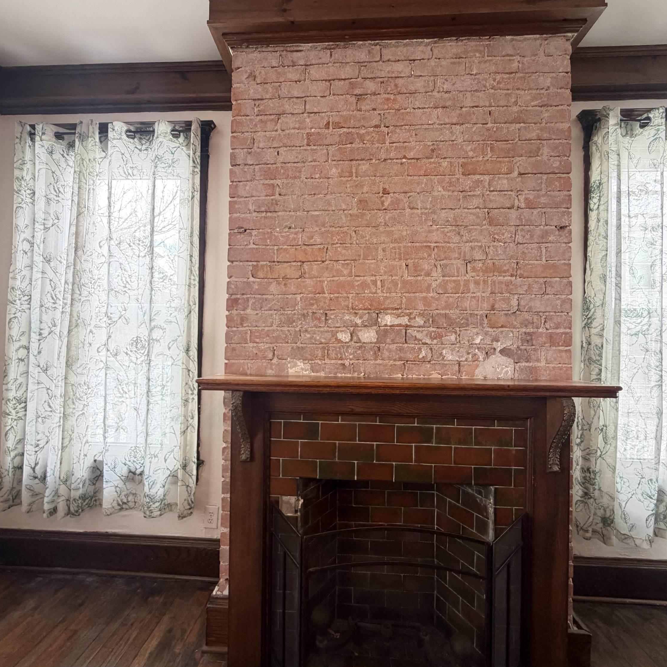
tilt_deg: +1.3
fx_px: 371
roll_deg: -0.2
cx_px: 332
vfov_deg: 84.0
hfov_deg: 84.0
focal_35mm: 17
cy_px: 336
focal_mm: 2.22
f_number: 2.2
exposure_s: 1/60
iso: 200
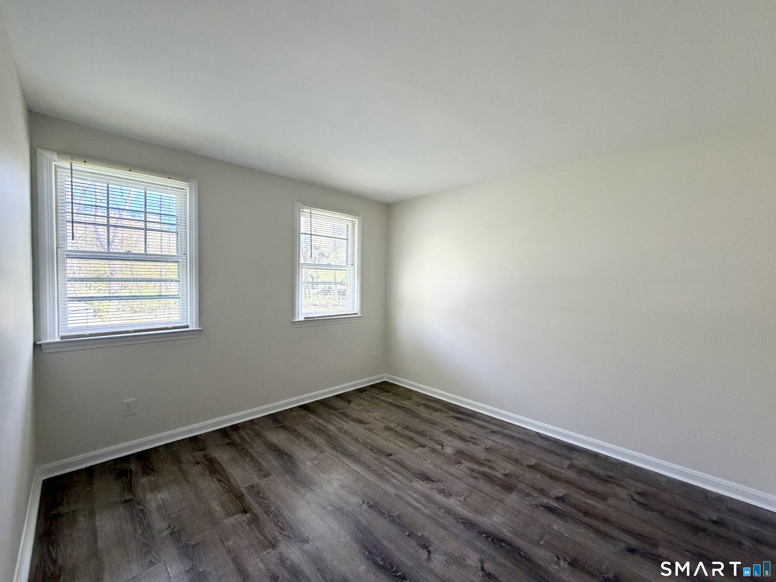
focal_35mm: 14
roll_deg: -1.5
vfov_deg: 85.7
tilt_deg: -1.2
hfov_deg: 102.1
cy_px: 291
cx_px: 388
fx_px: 314
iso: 320
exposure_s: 1/98
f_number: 2.2
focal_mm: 2.22
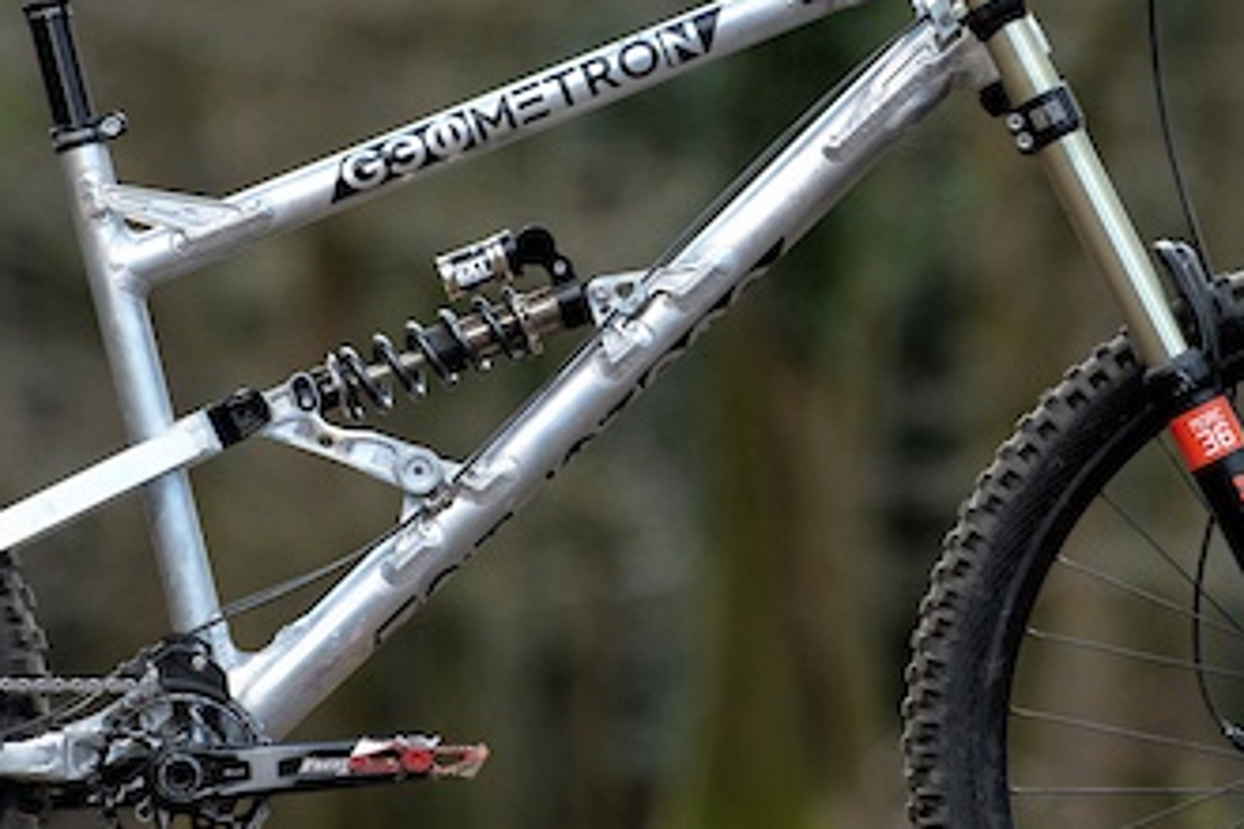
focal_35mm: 485
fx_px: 16758
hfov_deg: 4.3
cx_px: 501
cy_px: 435
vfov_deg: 2.8
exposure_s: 1/800
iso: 500
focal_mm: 200
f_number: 4
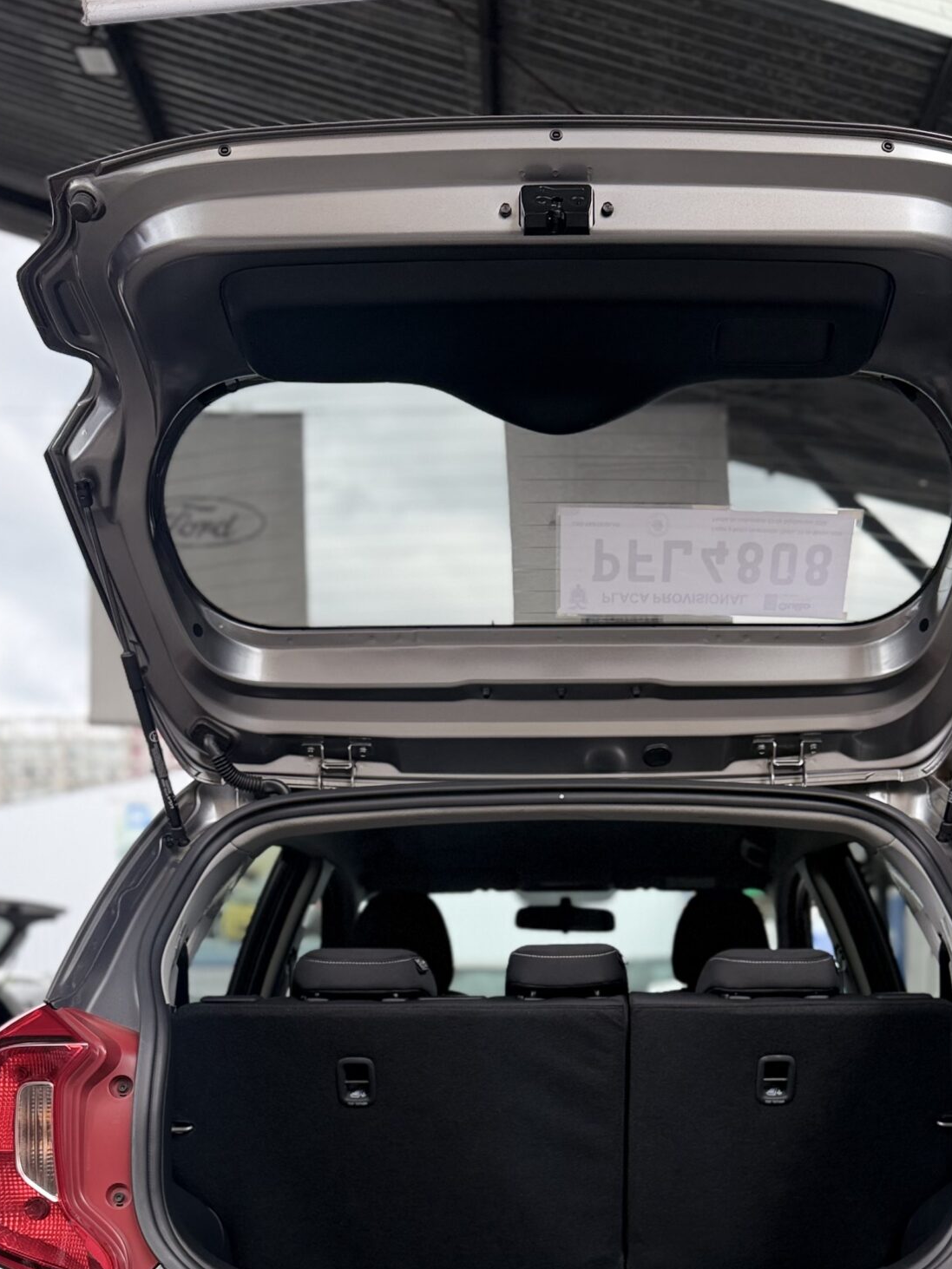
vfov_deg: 42.7
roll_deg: +0.1
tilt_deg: -1.7
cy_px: 1025
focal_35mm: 42
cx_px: 571
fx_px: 1540
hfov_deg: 34.2
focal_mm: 6.76
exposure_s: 1/521
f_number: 1.78
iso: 80
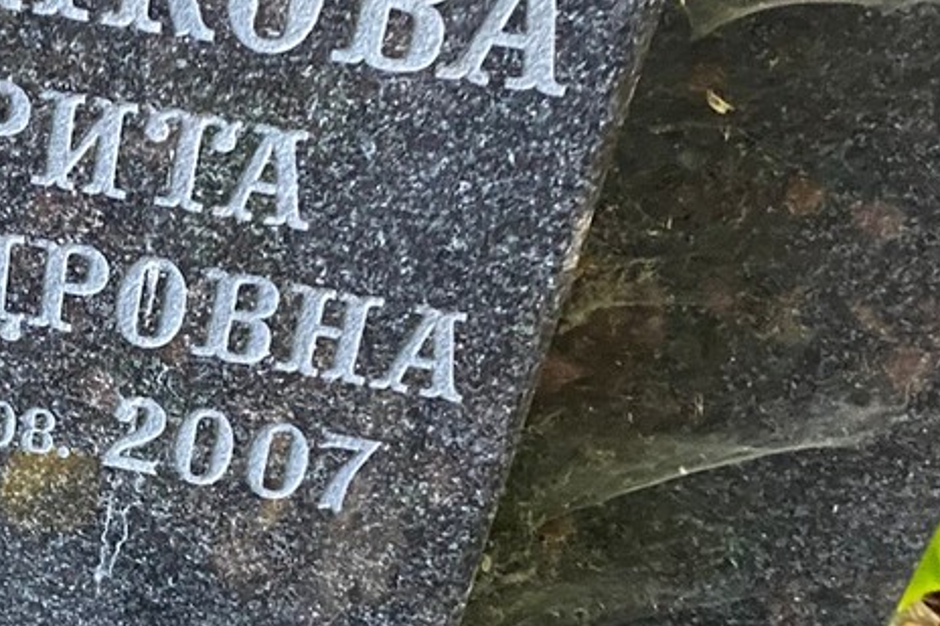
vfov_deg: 16.2
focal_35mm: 84
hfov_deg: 22.8
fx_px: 2192
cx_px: -87
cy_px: 172
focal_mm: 4.25
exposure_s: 1/60
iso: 400
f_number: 1.8
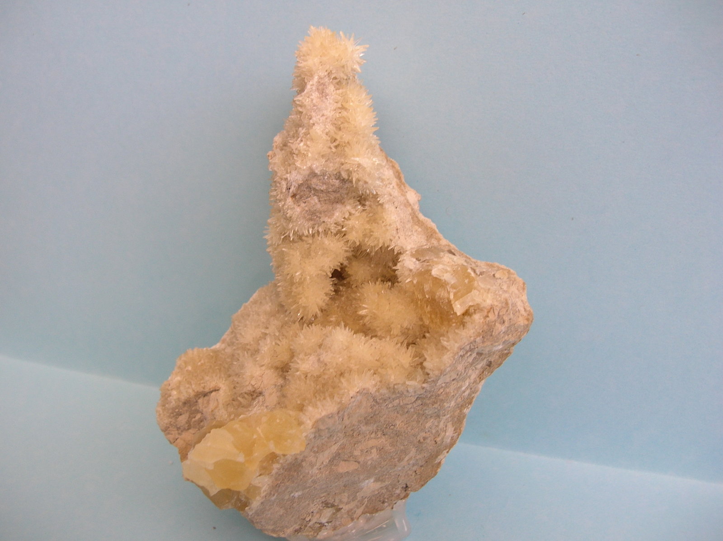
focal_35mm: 36
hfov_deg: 51.4
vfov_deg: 39.6
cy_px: 270
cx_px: 362
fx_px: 751
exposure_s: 1/8.5
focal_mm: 6
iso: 50
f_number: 2.7
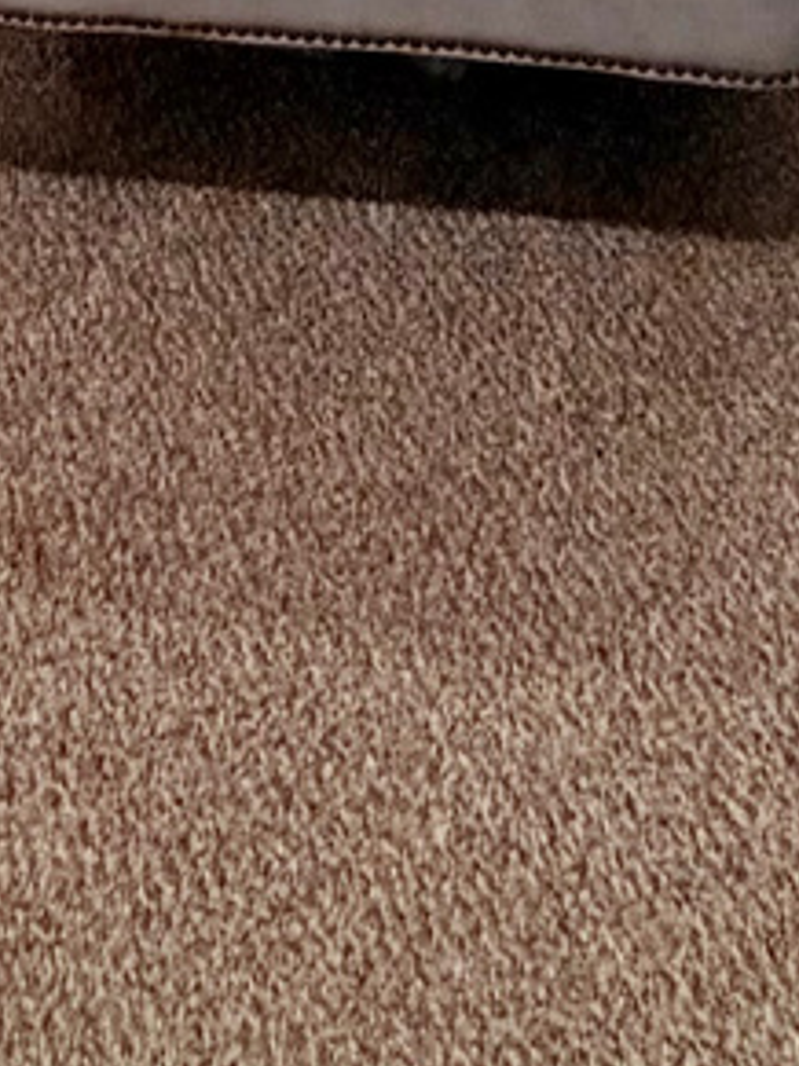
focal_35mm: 74
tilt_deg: +1.1
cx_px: 15
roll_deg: +1.7
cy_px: -1626
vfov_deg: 14.2
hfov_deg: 19.4
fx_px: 2279
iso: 160
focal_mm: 2.22
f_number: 2.2
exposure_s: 1/60
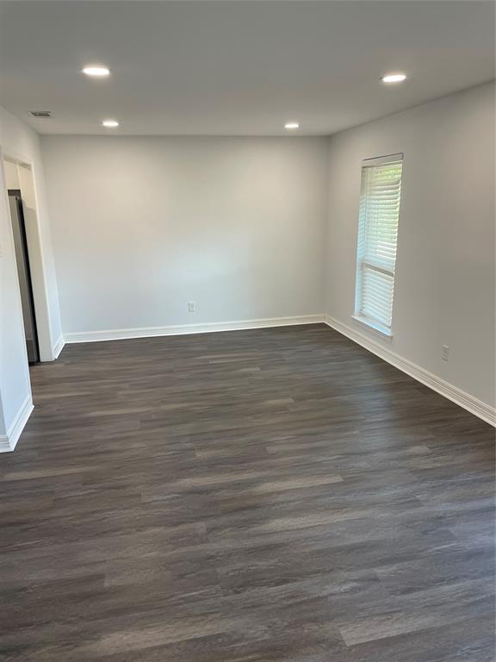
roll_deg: +2.7
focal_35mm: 26
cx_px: 248
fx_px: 497
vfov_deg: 67.3
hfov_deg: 53.1
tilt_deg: -13.6
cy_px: 331
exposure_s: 1/120
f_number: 1.6
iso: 125
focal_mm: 4.2
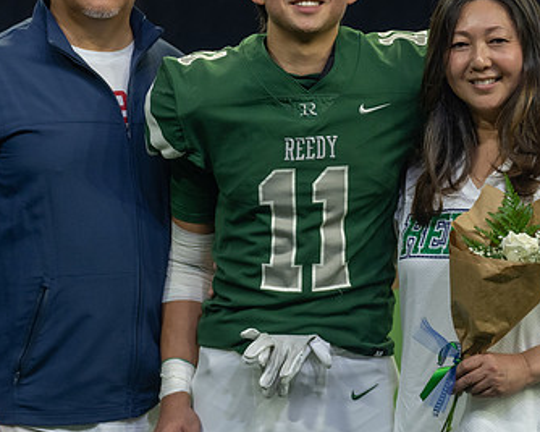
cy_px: 163
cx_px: 317
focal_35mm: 256
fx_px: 4090
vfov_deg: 6.0
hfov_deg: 7.6
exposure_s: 1/320
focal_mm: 124
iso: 1250
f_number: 2.8
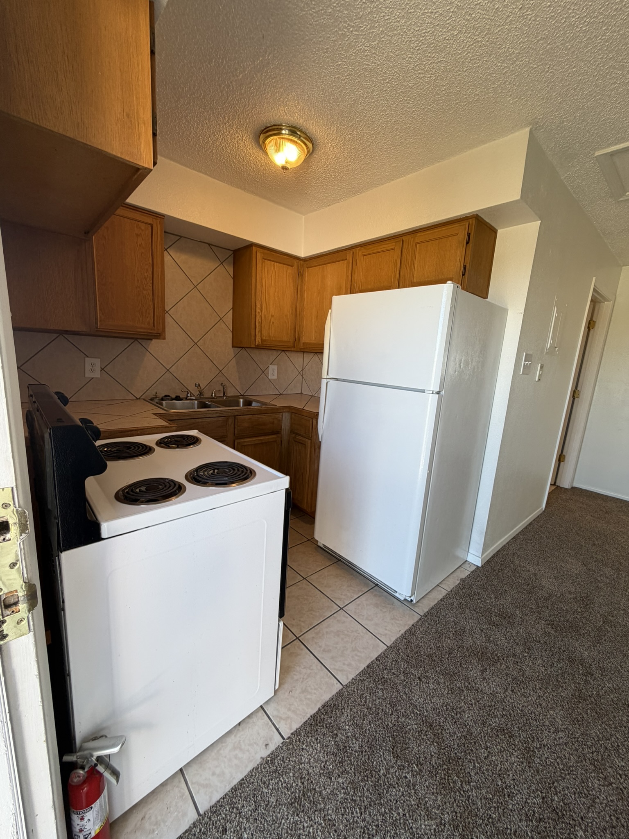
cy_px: 420
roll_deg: -3.1
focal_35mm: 14
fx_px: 339
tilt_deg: -11.3
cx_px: 314
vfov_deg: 102.1
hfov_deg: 85.7
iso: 100
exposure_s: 1/120
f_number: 2.2
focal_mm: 2.22
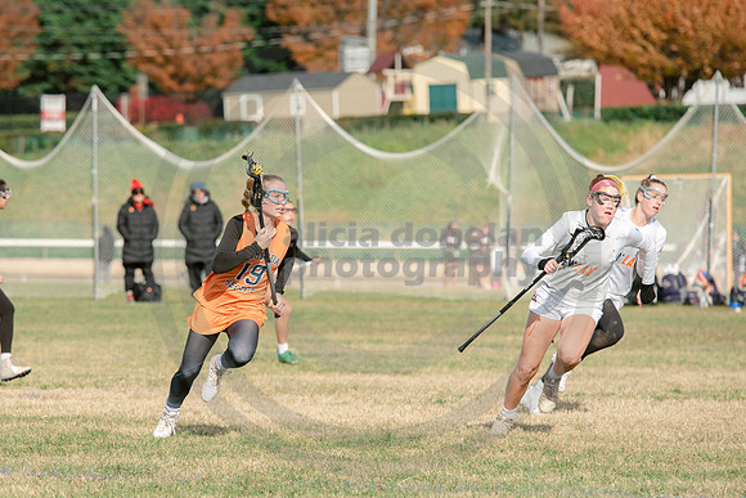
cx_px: 269
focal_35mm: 285
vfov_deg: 4.8
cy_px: 319
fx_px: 5898
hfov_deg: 7.2
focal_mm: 200
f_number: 5
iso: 250
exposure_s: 1/1600
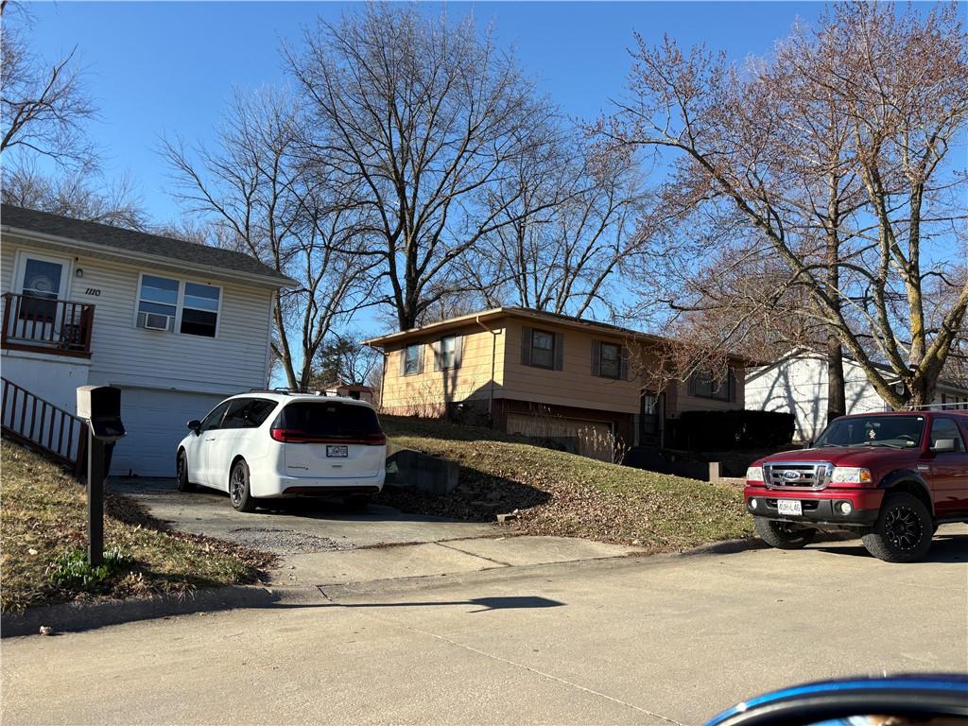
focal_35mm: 26
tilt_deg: +9.4
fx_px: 727
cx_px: 484
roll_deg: -3.4
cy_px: 363
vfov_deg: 53.1
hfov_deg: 67.3
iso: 50
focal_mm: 5.96
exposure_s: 1/1848
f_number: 1.6
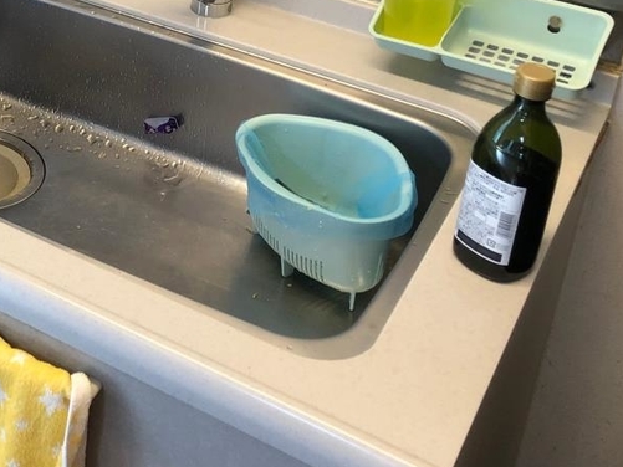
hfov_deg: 26.4
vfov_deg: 20.8
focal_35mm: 67
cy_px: -60
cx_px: -80
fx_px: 1206
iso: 25
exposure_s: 1/30
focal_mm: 3.99
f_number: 1.8
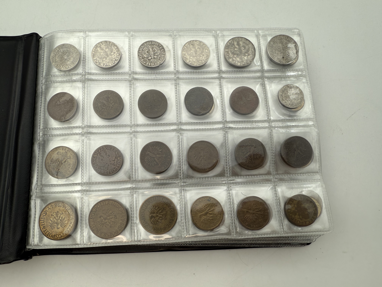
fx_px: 265
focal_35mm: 24
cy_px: 144
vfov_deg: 56.8
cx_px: 191
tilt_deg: -79.5
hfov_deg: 71.6
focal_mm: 2.22
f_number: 2.2
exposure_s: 1/274
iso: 40
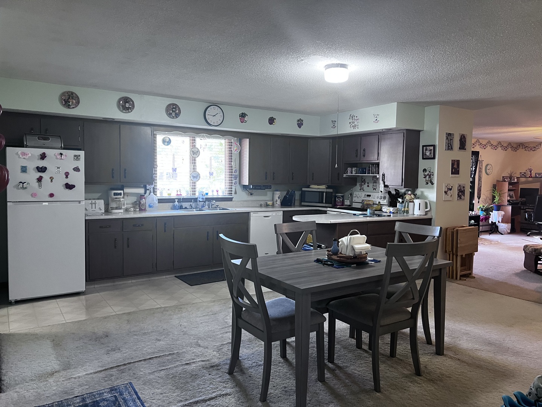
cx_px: 271
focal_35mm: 26
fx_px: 407
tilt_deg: -3.6
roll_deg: -1.7
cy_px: 204
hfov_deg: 67.3
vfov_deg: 53.1
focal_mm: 5.7
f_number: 1.5
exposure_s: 1/60
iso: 250
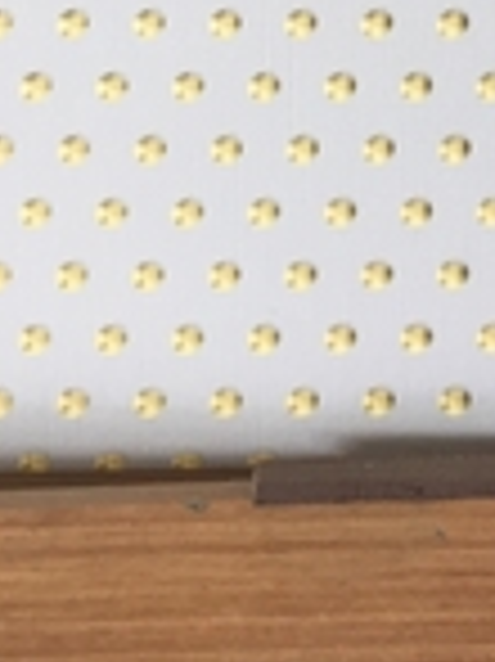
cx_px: 520
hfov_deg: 16.2
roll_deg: -1.4
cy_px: -252
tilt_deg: -13.4
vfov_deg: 19.8
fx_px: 1699
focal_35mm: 89
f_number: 2.2
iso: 80
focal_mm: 4.15
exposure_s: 1/33
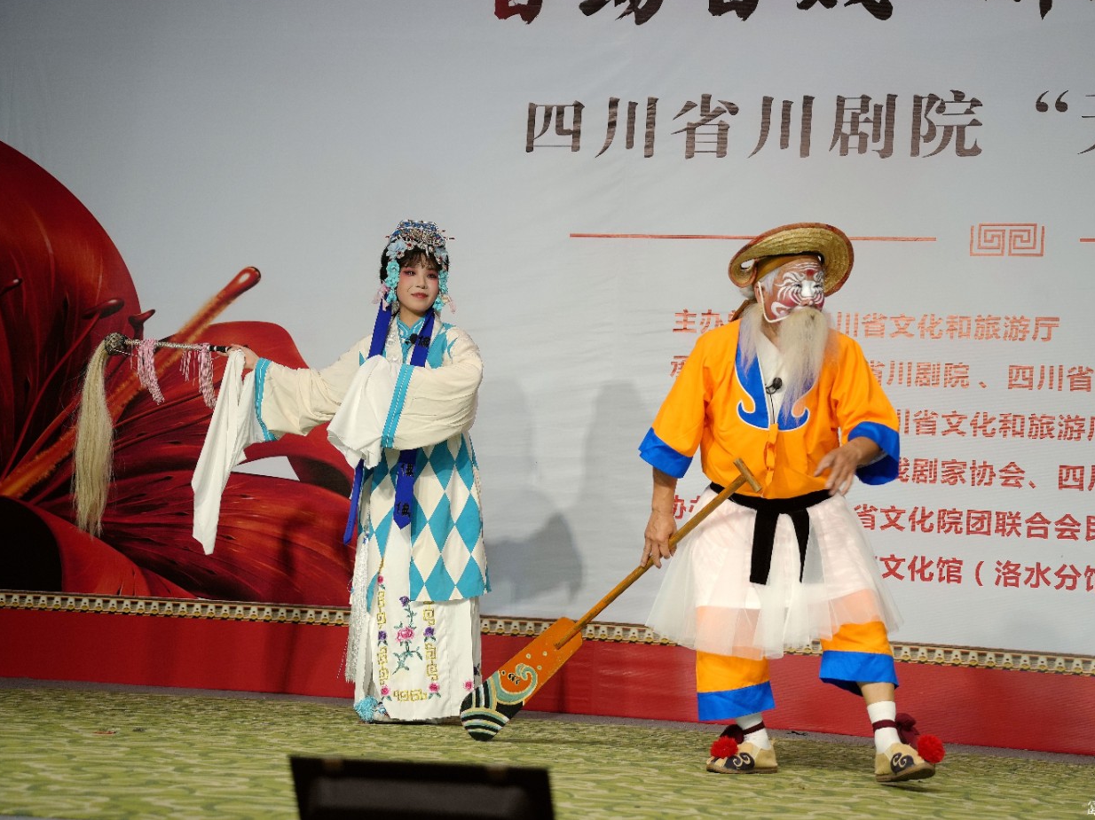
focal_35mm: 60
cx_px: 597
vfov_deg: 24.4
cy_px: 407
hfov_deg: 32.2
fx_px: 1898
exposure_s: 1/160
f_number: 4.5
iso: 320
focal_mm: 55
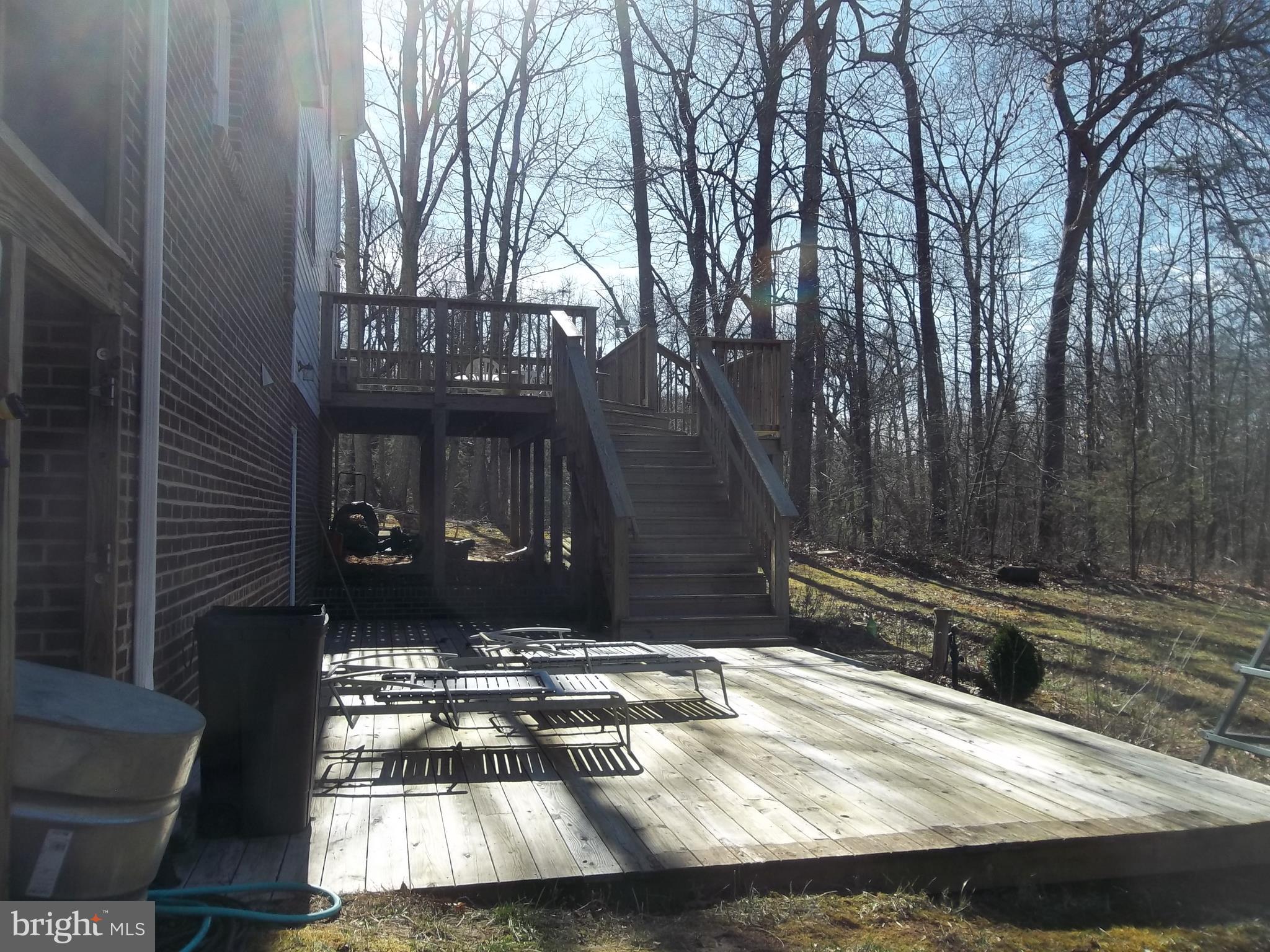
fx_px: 991
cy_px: 476
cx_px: 635
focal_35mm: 27
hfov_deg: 65.3
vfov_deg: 51.4
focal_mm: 4.9
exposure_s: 1/125
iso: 80
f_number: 8.9
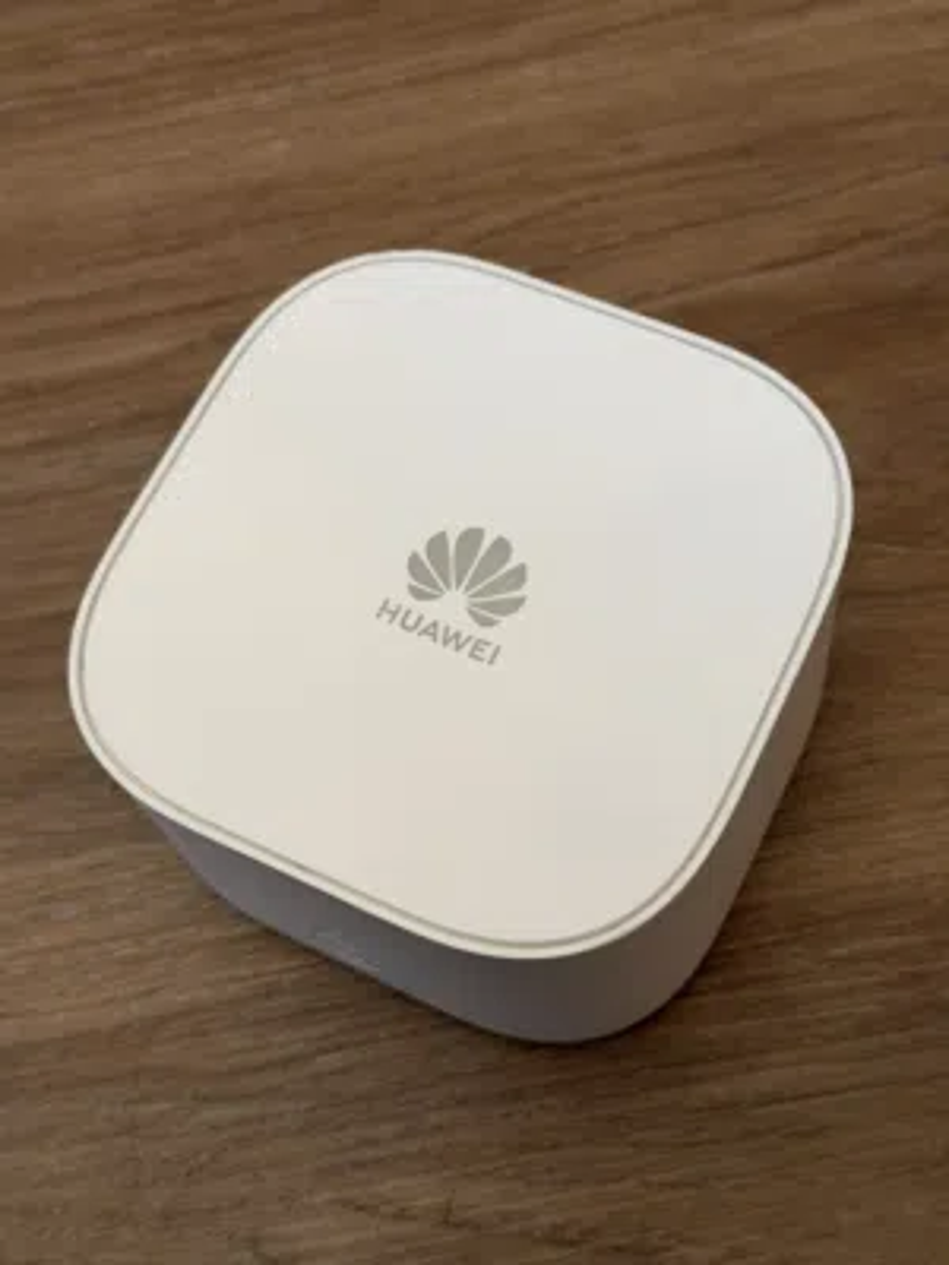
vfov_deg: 39.7
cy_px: 632
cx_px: 474
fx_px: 1755
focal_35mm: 48
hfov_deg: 30.3
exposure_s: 1/60
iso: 125
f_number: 1.78
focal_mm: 6.76
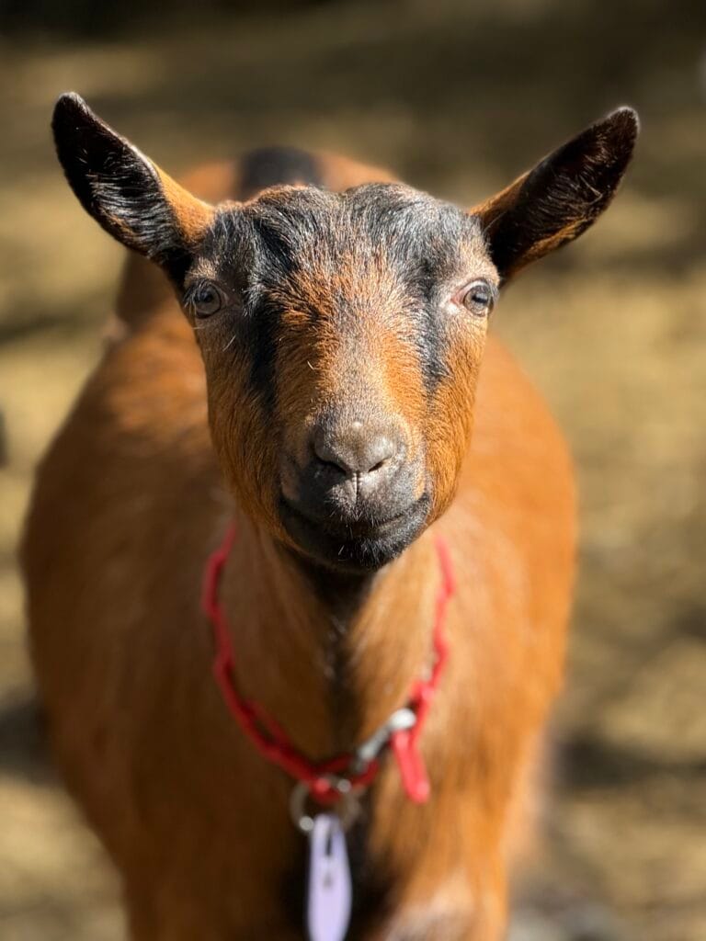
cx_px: 353
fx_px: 3263
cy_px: 470
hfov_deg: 12.3
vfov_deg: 16.4
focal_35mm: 120
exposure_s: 1/239
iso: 64
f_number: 2.8
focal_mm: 15.66
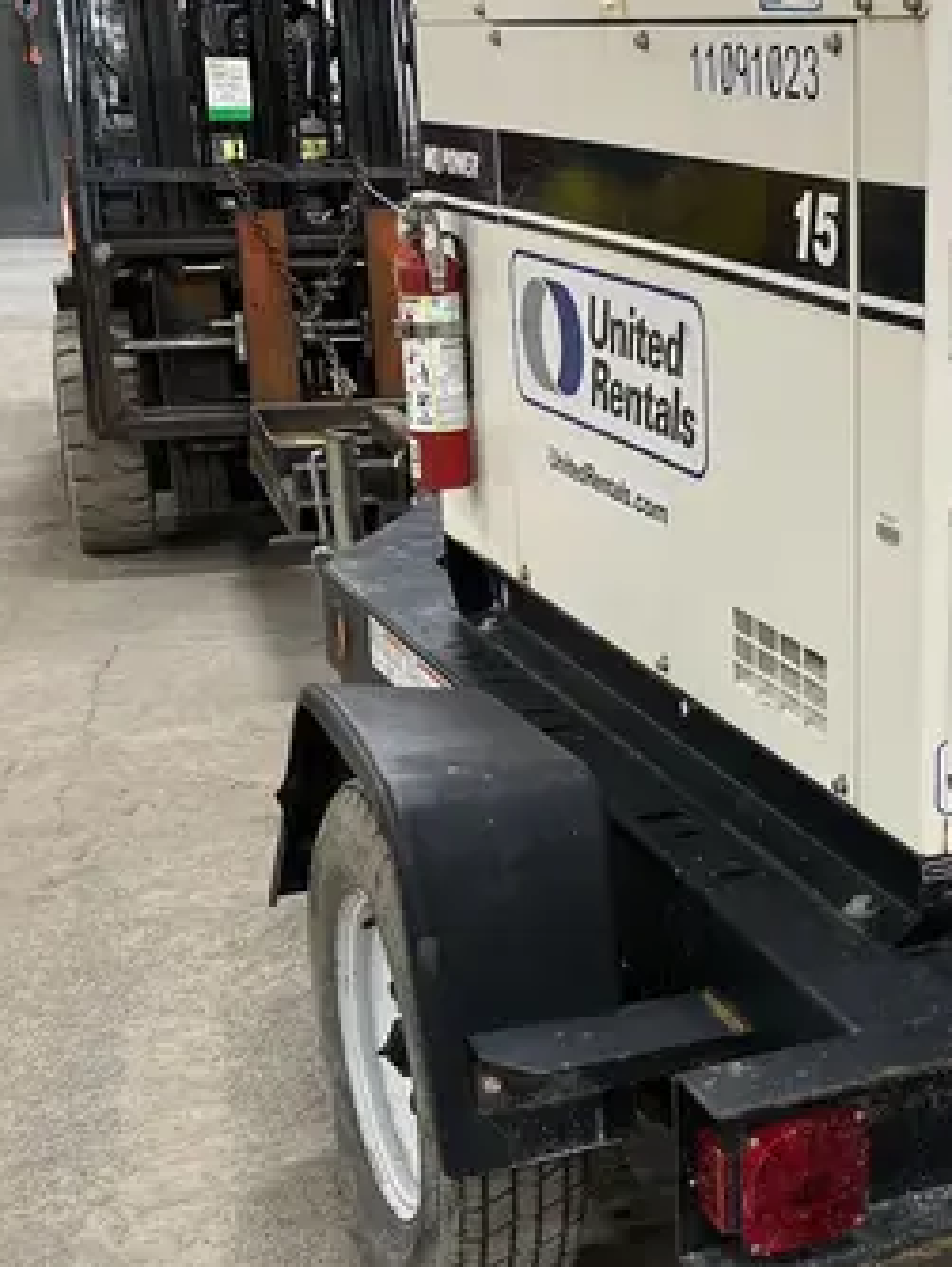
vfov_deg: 33.7
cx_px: 853
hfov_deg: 24.9
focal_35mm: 57
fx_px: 2087
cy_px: 707
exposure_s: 1/75
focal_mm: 5.1
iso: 125
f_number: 1.6
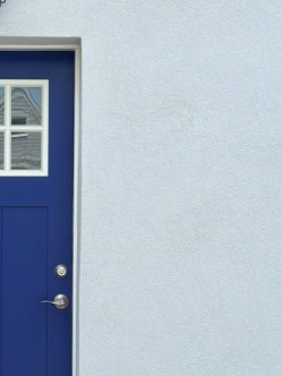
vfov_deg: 17.5
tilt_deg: -1.5
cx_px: -5
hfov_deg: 13.2
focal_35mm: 111
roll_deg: -0.5
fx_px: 1206
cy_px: 317
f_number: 1.78
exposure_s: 1/2532
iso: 80
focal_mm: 6.86
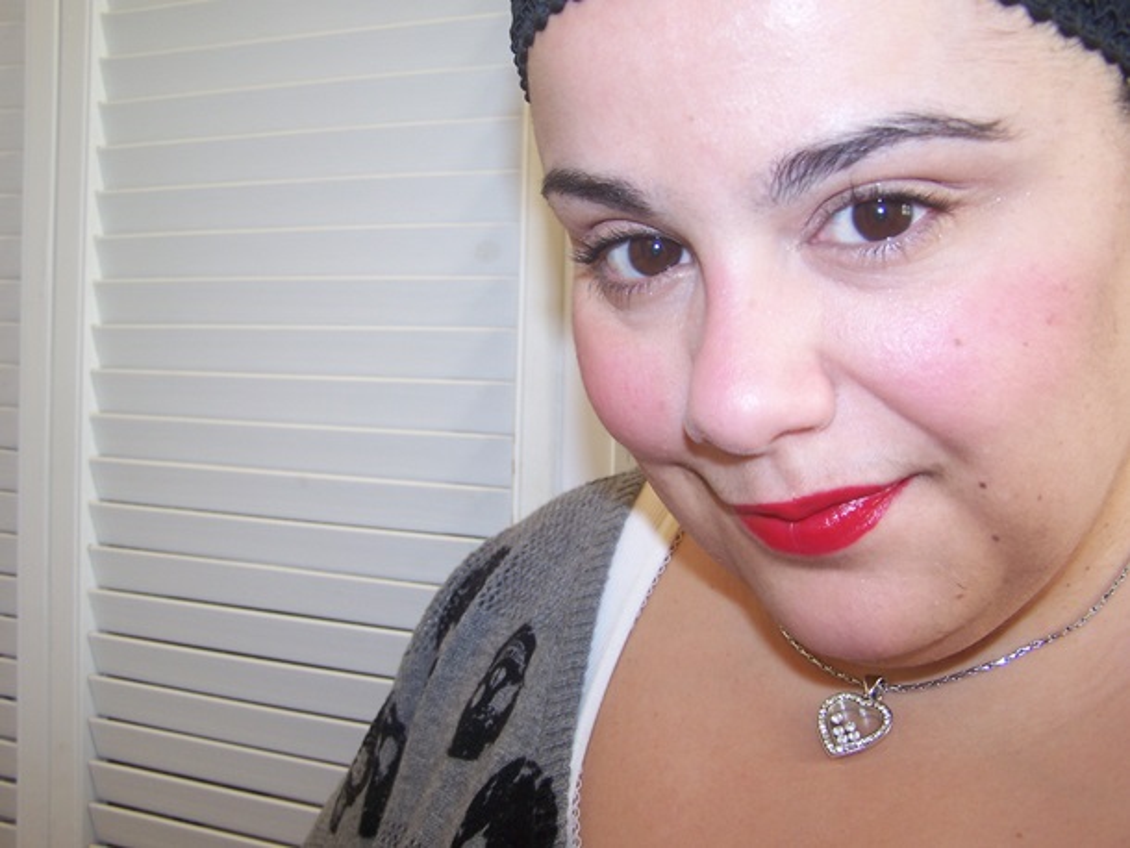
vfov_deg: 37.7
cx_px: 565
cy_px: 424
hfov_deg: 49.0
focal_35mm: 38
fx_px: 1241
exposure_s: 1/60
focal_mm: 6.3
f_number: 2.8
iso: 80
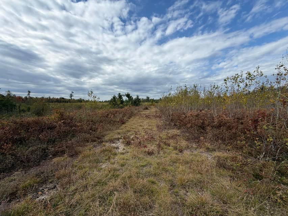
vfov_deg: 85.7
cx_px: 144
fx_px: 116
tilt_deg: -0.6
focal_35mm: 14
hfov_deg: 102.1
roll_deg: +0.5
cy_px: 108
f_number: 2.2
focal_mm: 2.22
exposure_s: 1/970
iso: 20
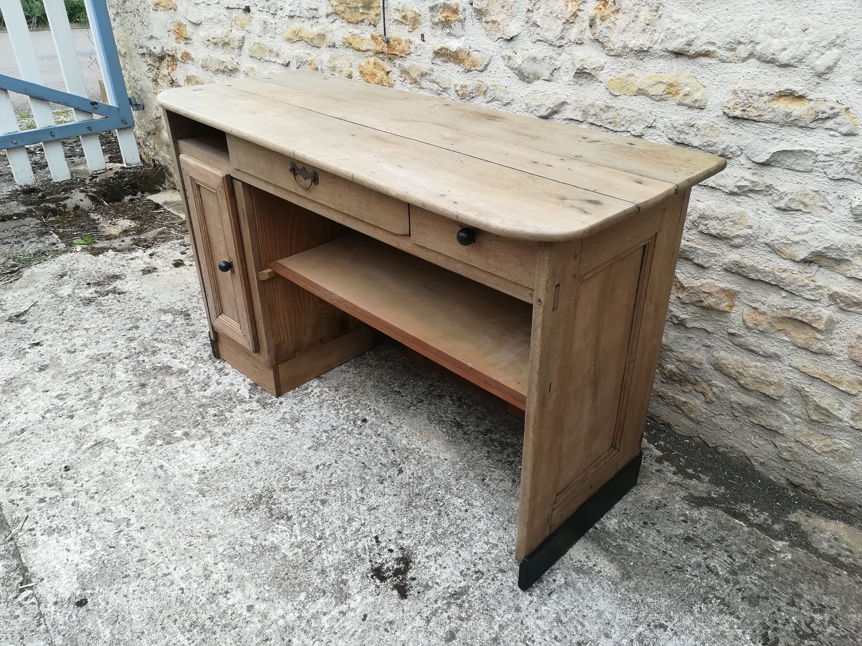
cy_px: 323
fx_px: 647
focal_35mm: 26
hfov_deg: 67.3
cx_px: 431
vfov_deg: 53.1
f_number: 2.2
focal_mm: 3.83
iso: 50
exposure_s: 1/199
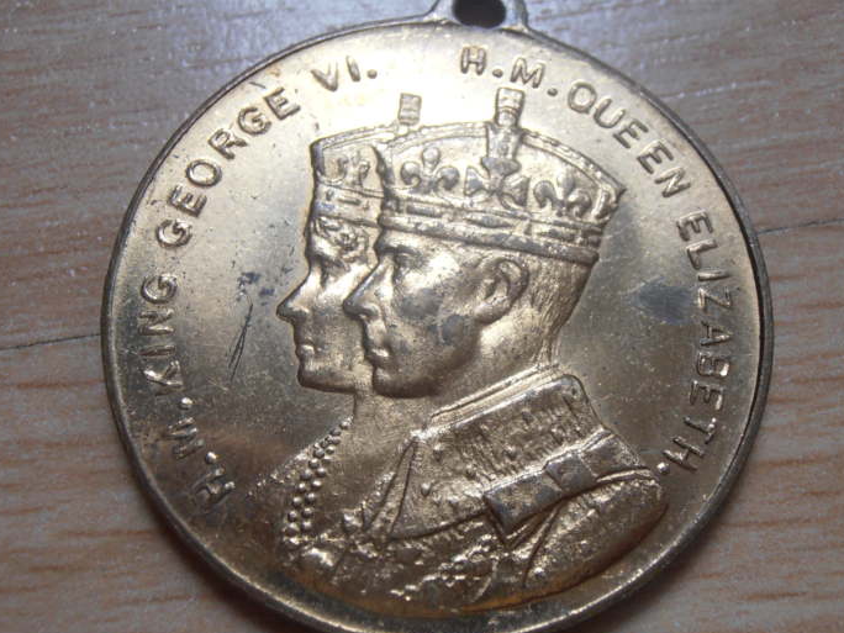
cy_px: 334
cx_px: 434
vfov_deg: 31.5
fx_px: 1122
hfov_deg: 41.2
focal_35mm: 46
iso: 125
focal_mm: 6.61
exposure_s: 1/20
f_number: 3.9
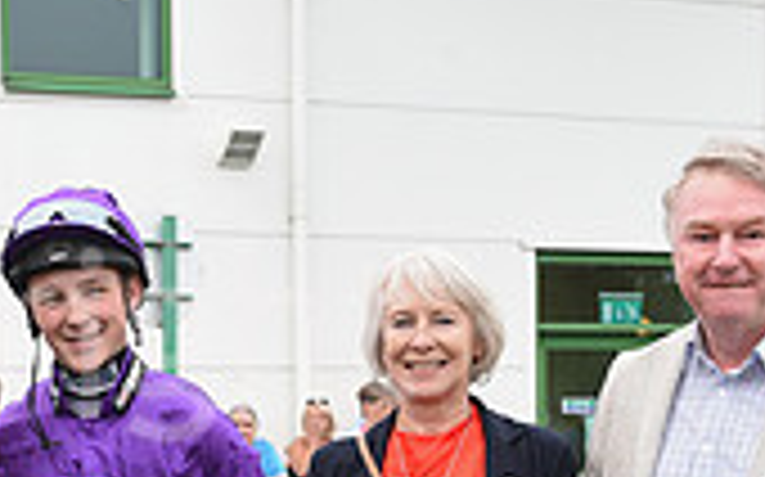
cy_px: 619
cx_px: 135
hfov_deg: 19.1
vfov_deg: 11.8
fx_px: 2250
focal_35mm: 108
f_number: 5.6
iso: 400
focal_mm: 31
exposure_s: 1/125
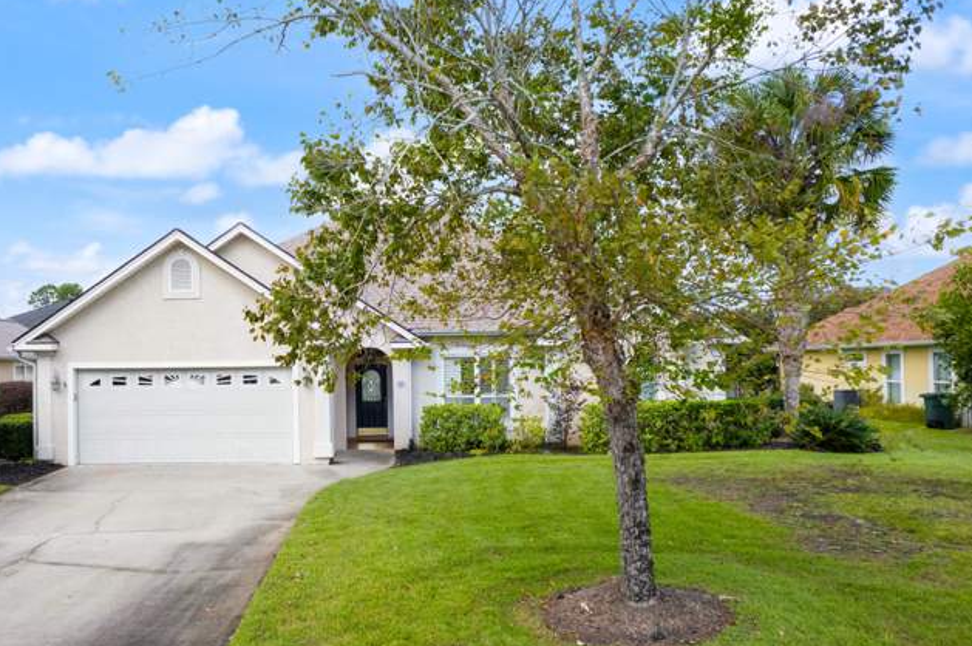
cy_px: 369
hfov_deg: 64.6
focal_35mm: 28
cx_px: 365
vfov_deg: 46.2
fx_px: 755
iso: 100
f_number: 2.8
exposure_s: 1/1000
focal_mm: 8.38
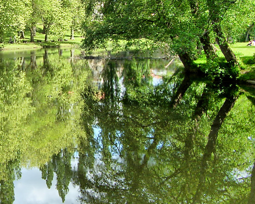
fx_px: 611
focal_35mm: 81
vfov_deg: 18.9
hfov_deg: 22.8
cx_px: 15
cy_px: 100
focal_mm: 7.4
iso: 50
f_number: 5
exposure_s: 1/160
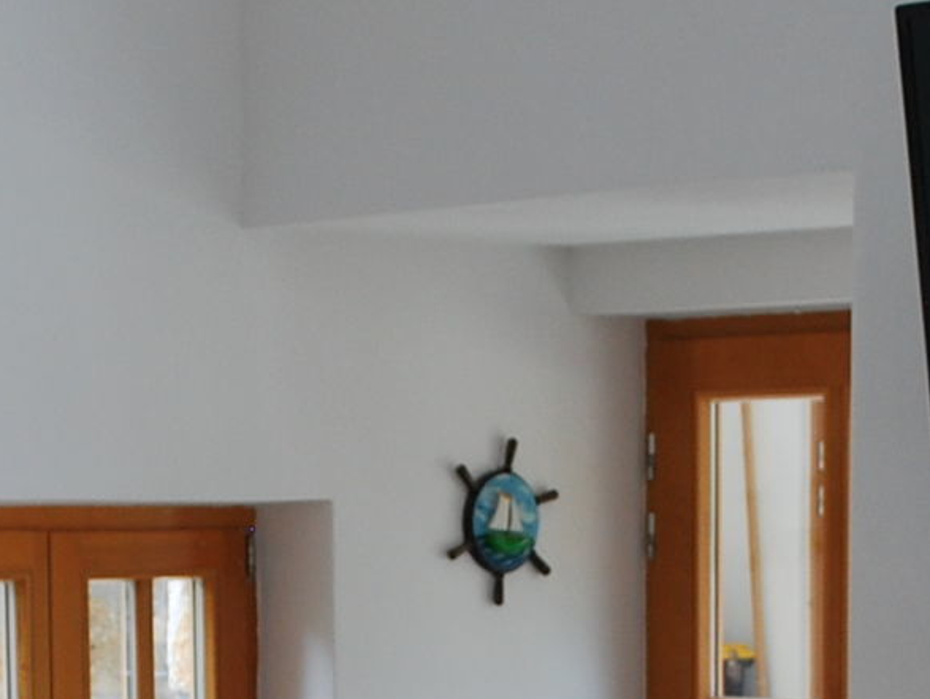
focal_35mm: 124
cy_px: 918
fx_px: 3333
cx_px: 459
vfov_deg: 11.6
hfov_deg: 15.9
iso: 200
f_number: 3.5
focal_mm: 18
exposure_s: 1/50
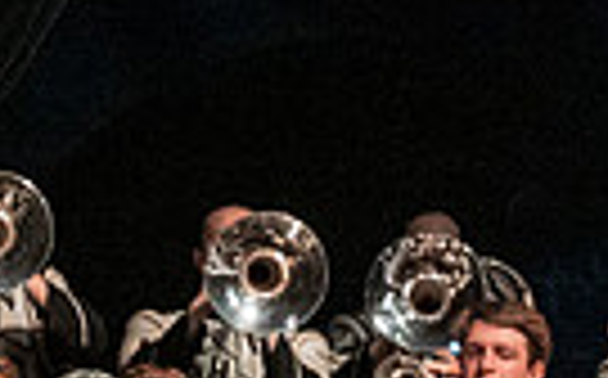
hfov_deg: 2.3
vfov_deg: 1.4
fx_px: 15209
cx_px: 1288
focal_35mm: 919
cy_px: 747
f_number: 4
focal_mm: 140
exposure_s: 1/500
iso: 4000
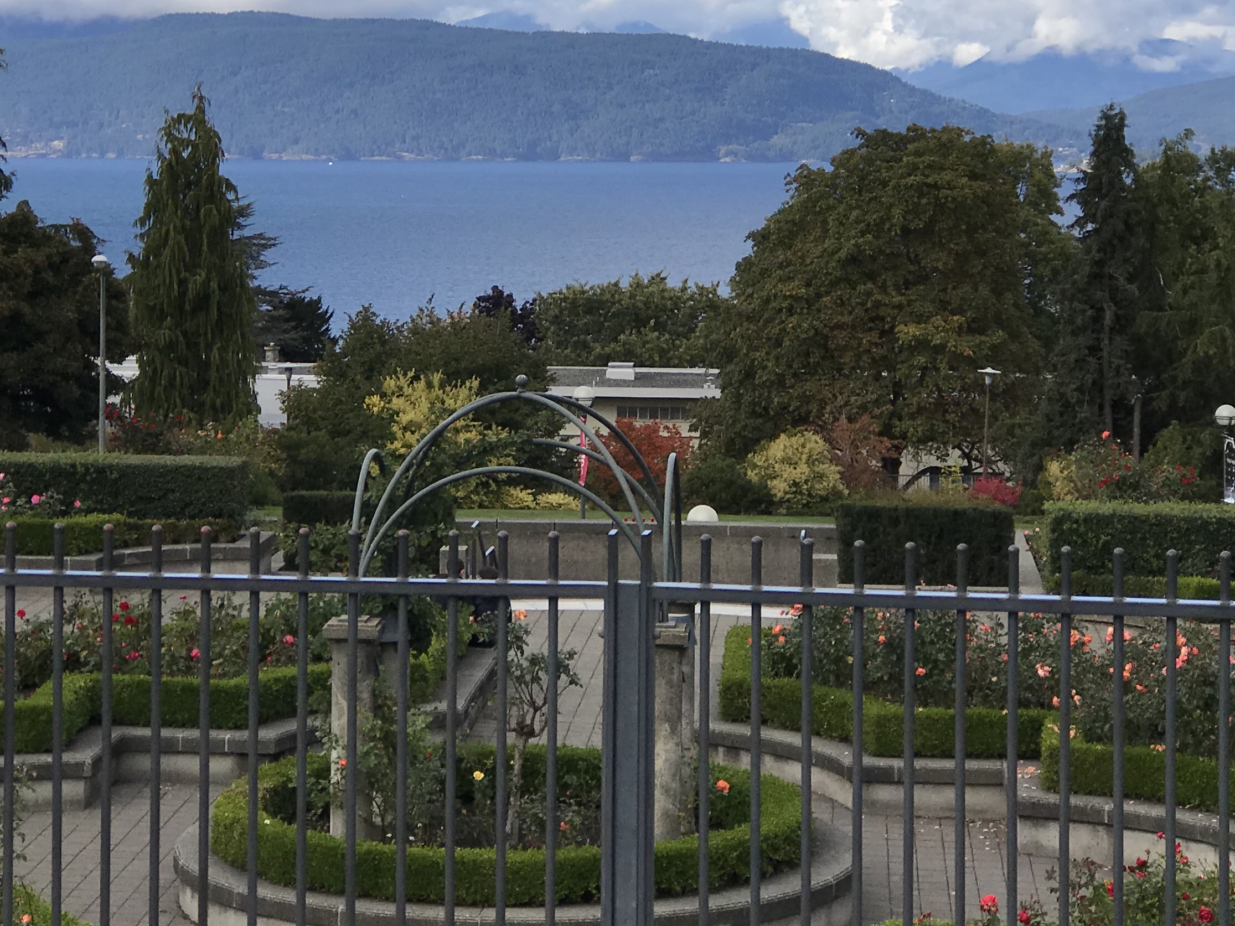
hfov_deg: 19.1
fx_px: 3675
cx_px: 509
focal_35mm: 103
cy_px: 178
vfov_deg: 14.3
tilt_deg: -0.4
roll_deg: +0.0
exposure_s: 1/833
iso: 20
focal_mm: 6.6
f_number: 2.8
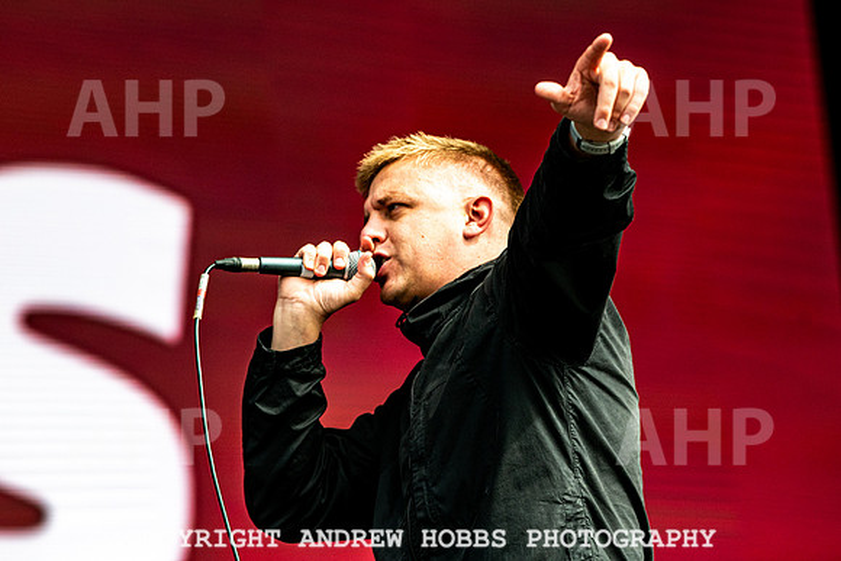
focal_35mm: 190
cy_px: 248
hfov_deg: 10.8
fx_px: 4439
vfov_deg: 7.2
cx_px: 420
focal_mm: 170
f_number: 4.5
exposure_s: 1/5000
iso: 400
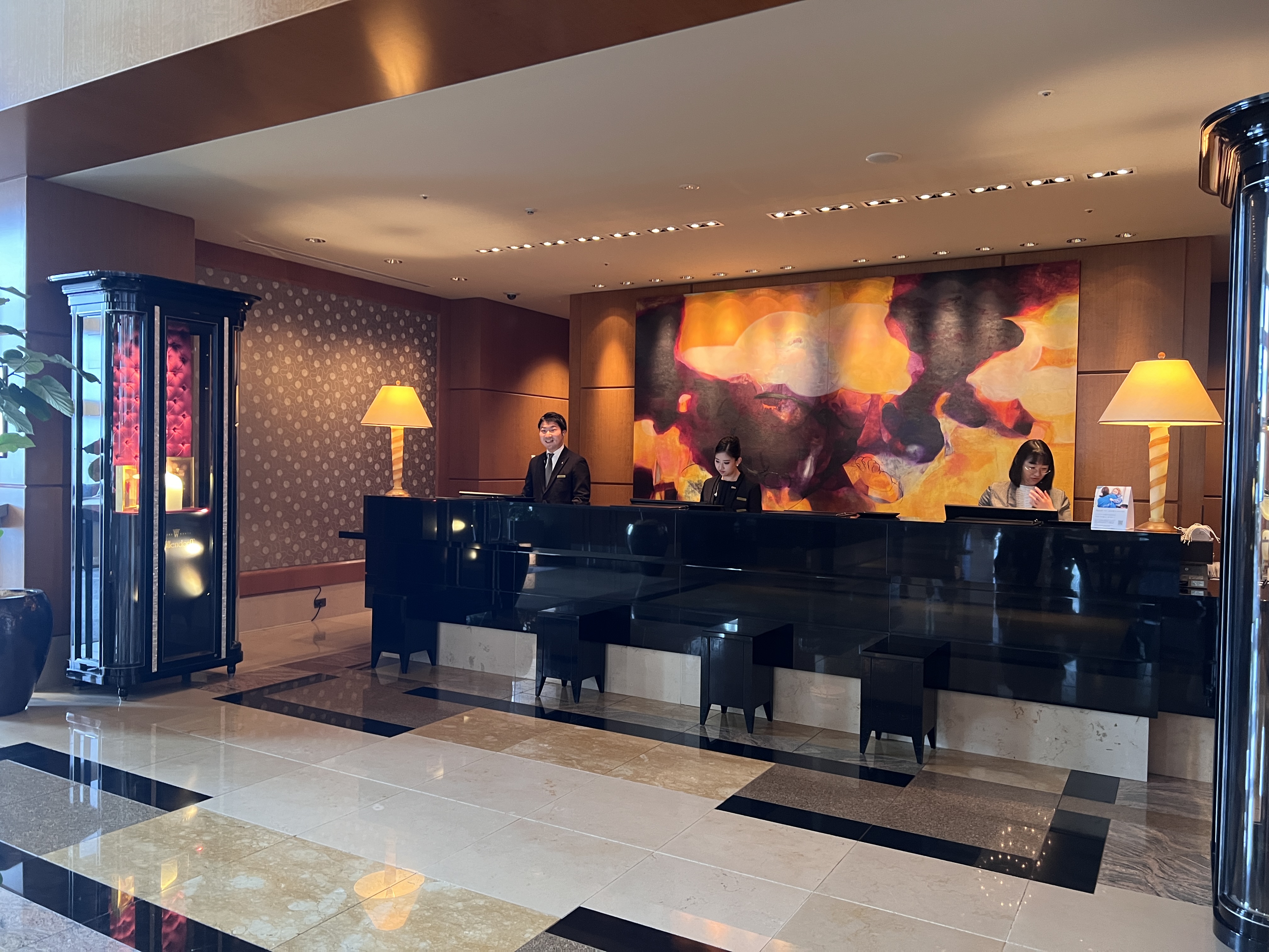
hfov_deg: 67.3
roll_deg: -0.8
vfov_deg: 53.1
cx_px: 634
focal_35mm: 26
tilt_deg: -2.1
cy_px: 476
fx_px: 953
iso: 320
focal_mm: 5.7
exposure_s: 1/50
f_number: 1.5
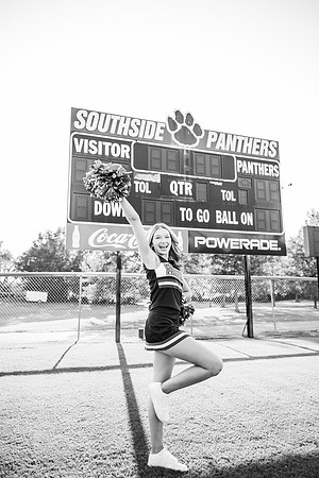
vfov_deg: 73.7
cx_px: 160
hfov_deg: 53.1
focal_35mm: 24
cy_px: 239
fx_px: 319
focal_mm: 24
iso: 200
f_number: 2.8
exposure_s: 1/800
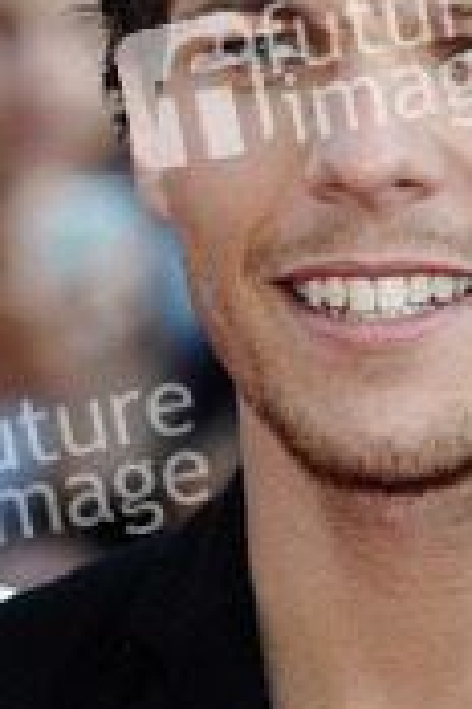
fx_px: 8830
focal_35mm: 449
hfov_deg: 3.1
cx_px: 446
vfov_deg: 4.6
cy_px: 277
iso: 320
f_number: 4.5
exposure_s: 1/250
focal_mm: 130
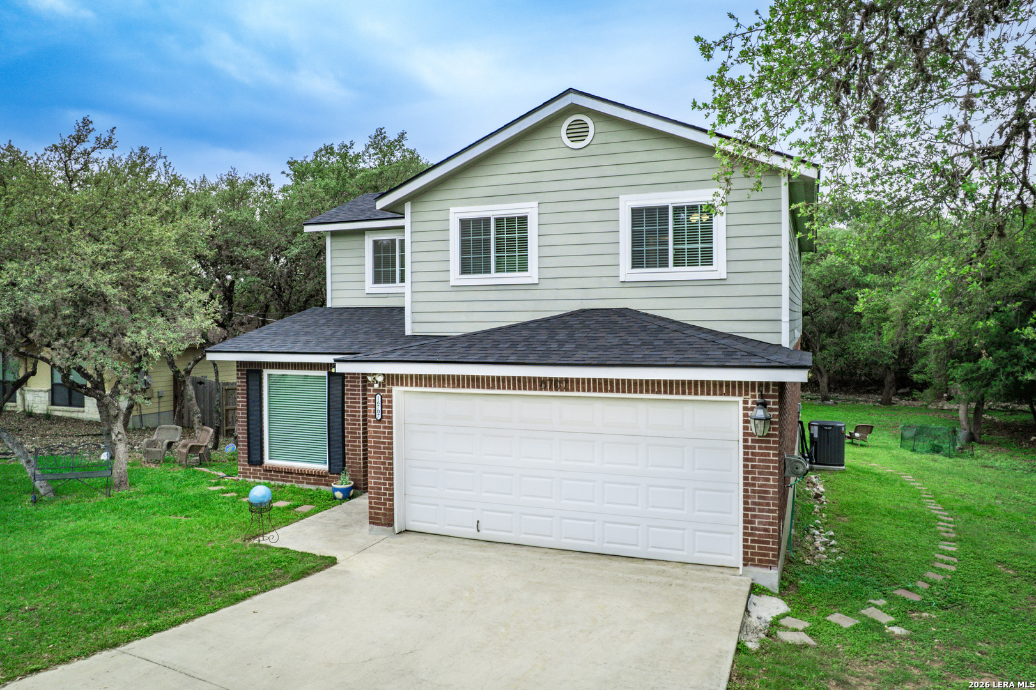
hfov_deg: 78.6
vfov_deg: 57.2
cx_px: 518
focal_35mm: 22
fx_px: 633
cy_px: 345
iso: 100
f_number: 2.8
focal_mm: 8.38
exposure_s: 1/500
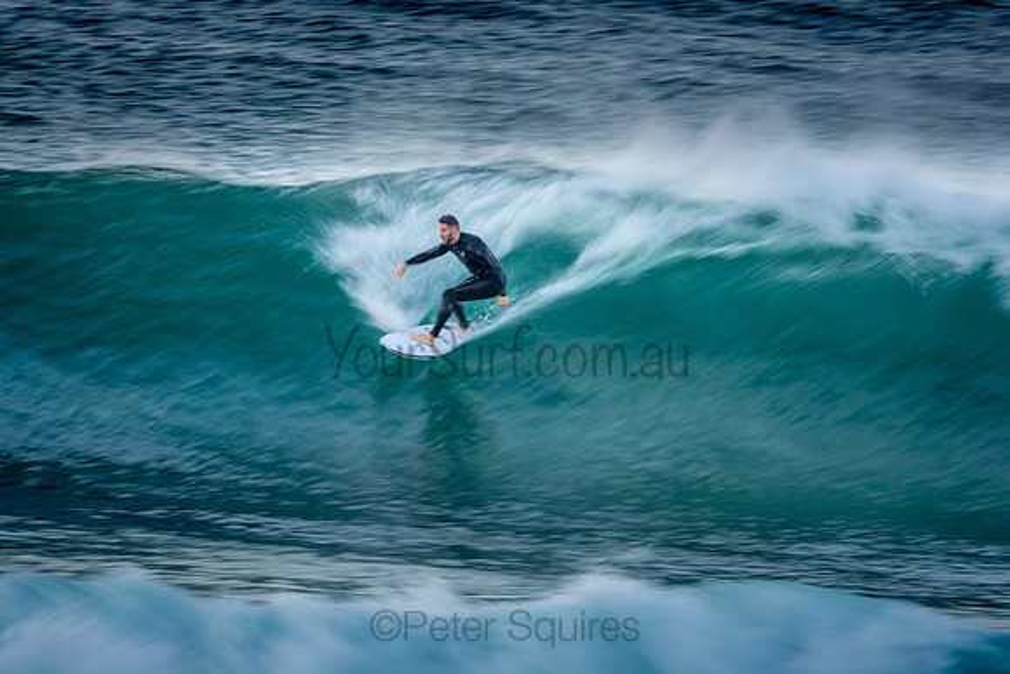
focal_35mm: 750
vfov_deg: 1.8
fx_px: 21046
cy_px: 337
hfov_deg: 2.7
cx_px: 505
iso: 100
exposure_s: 1/20
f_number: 13
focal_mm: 500
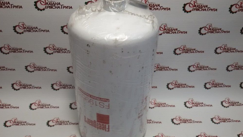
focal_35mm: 34
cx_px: 121
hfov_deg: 58.0
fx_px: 219
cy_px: 78
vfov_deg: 34.6
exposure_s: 1/100
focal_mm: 2.93
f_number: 2.4
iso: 64
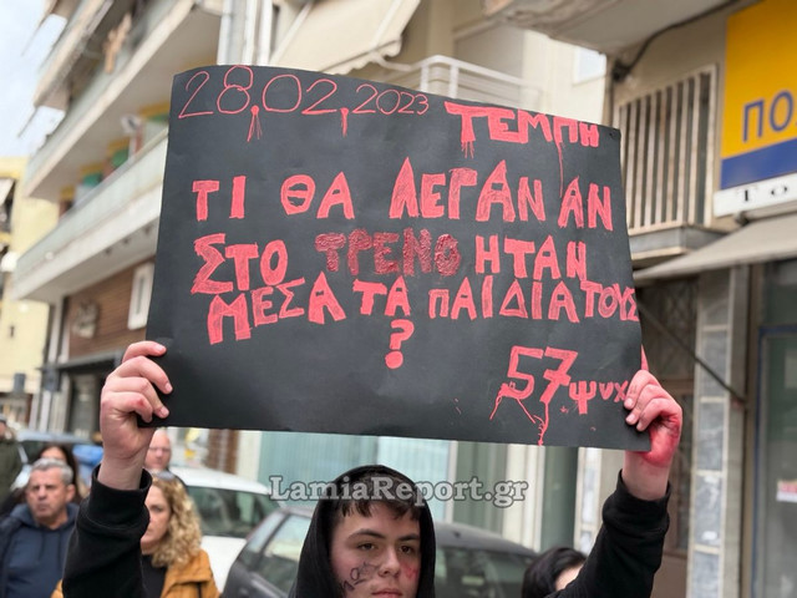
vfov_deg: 30.3
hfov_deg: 39.7
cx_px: 398
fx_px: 1105
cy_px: 299
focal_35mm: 48
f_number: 1.78
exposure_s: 1/885
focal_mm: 6.76
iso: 100
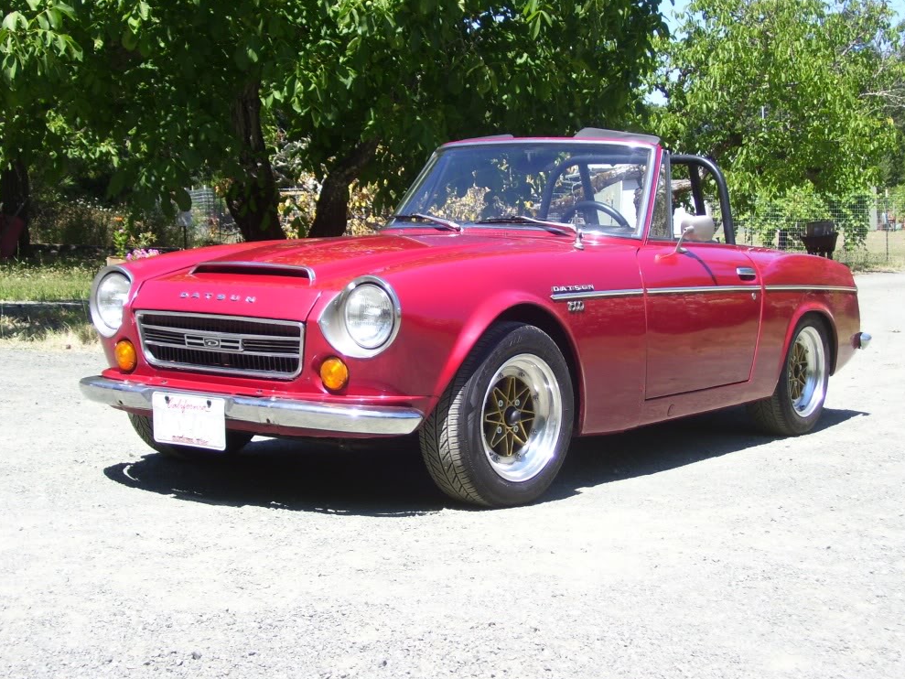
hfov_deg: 32.7
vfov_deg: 24.8
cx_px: 463
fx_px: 1543
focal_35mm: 59
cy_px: 333
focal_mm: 9.4
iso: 80
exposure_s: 1/500
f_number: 3.4
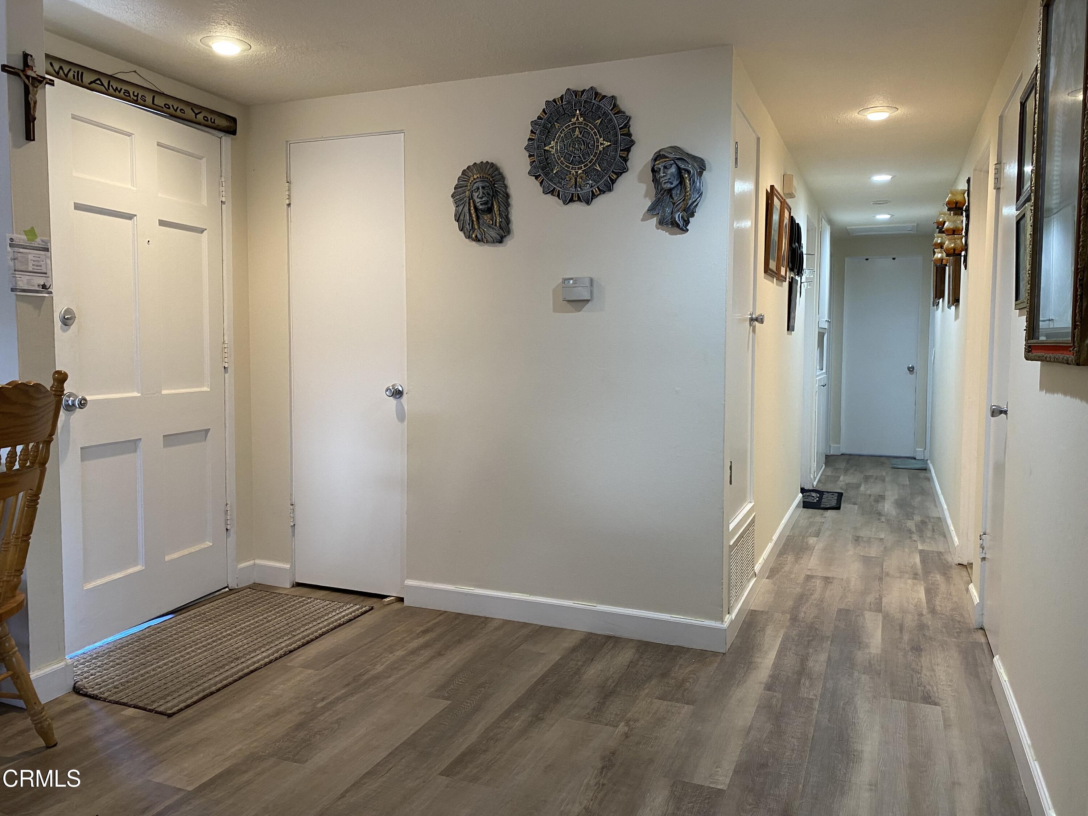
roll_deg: -0.8
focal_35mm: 26
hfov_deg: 67.3
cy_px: 408
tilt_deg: -4.9
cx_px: 544
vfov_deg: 53.1
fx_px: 817
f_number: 1.8
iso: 100
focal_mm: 4.25
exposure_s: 1/60
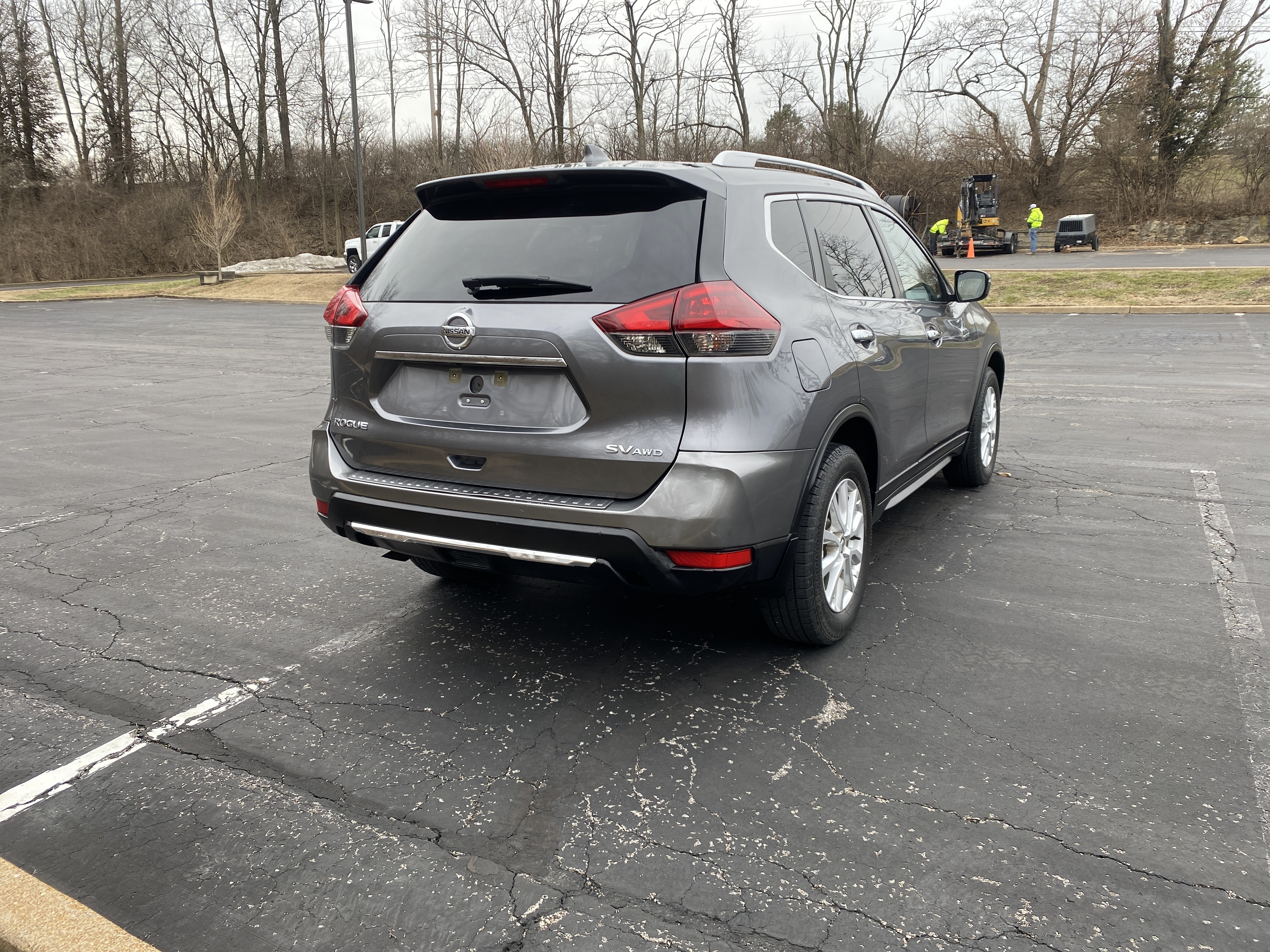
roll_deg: -0.7
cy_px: 476
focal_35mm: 26
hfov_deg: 67.3
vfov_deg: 53.1
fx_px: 954
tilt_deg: -12.2
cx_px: 635
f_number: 1.8
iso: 32
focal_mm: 4.25
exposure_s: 1/454
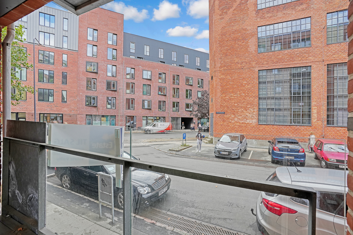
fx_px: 167
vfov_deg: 70.4
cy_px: 118
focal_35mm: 17
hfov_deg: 93.3
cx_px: 176
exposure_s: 1/40
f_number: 8
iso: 500
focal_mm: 17
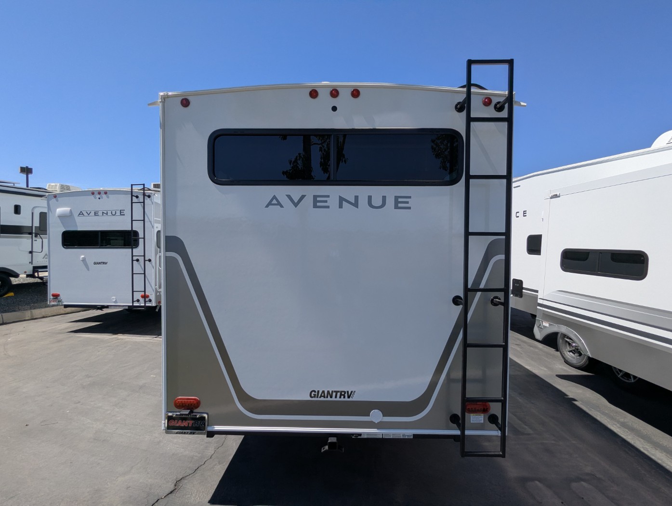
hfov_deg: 94.4
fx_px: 311
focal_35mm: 16
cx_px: 336
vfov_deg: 78.2
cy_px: 253
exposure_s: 1/1976
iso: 49
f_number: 2.2
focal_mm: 2.35
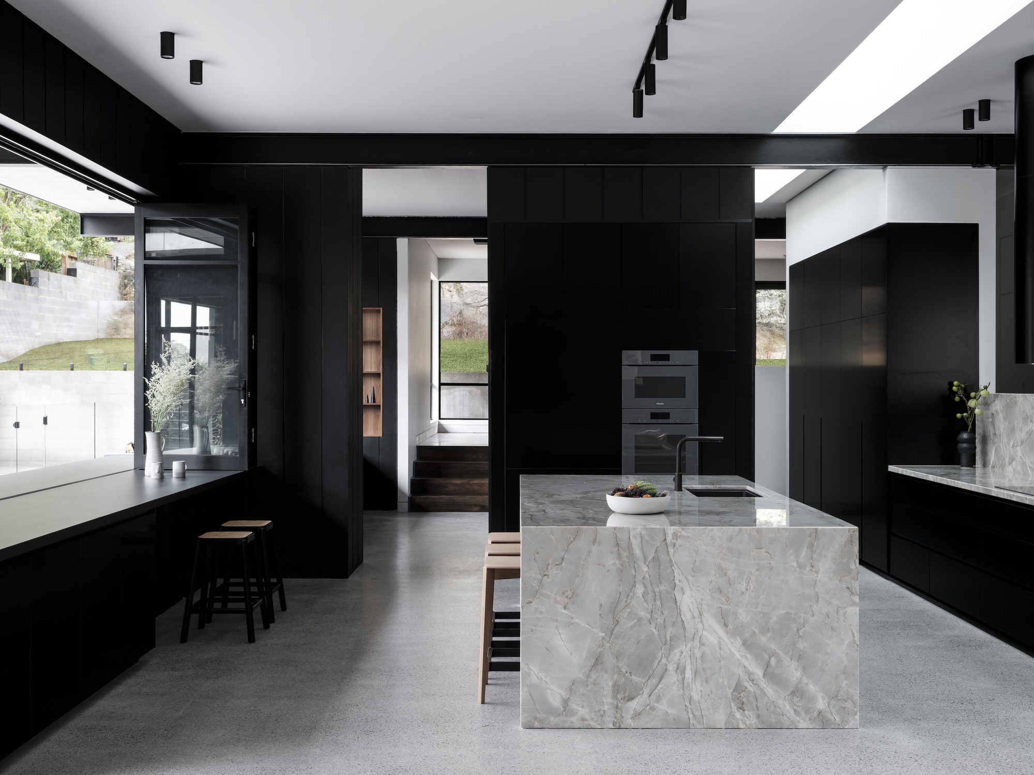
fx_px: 1195
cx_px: 517
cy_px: 388
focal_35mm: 40
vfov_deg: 36.0
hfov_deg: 46.8
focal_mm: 50
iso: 100
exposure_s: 12
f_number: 16
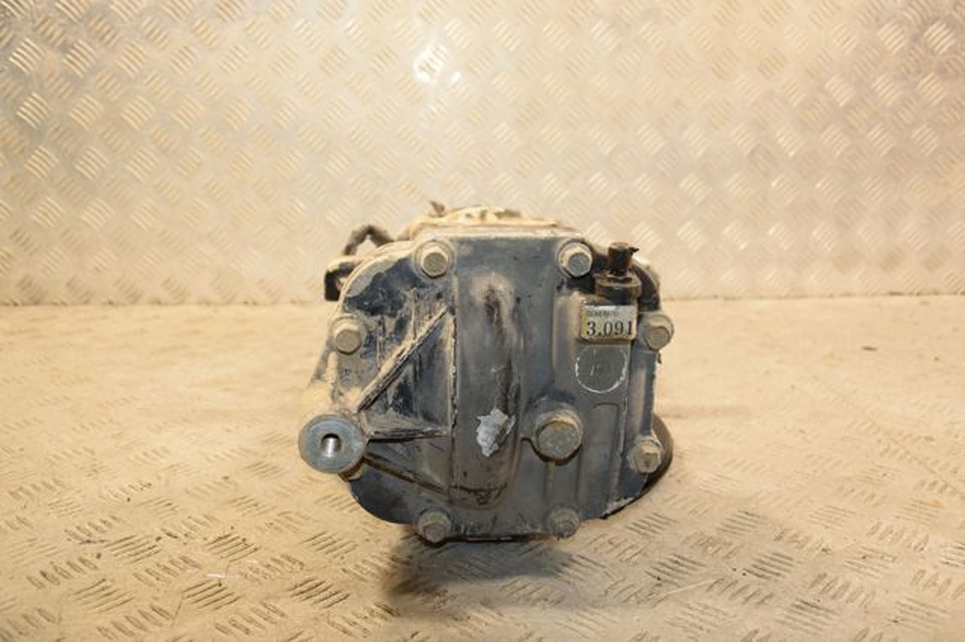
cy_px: 321
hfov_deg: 53.2
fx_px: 964
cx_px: 482
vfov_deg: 36.8
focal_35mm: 36
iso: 800
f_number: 5
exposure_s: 1/200
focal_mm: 24
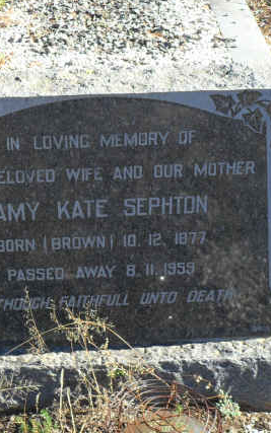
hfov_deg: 13.6
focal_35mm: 96
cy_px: 212
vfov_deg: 21.6
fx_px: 1134
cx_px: 89
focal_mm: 11.2
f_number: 5.6
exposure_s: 1/90
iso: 100
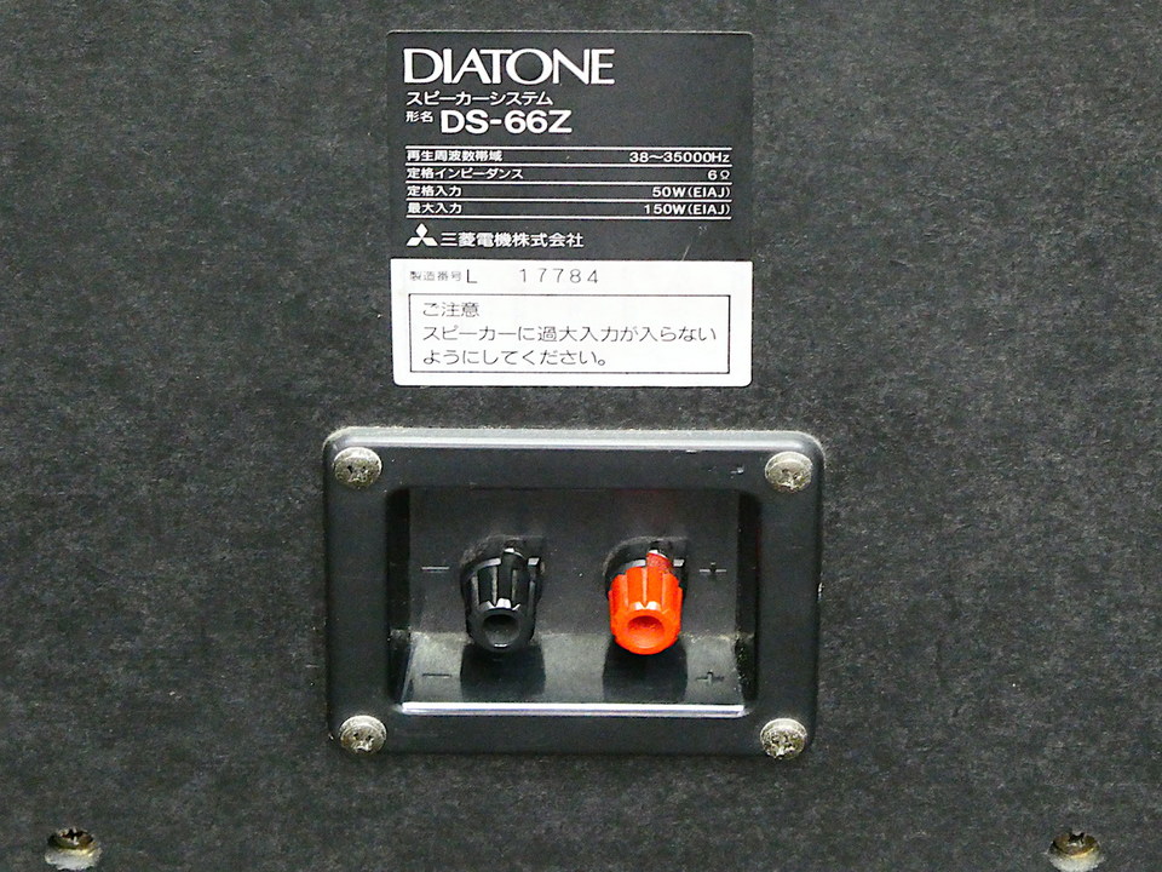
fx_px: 8392
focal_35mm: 250
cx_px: 581
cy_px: 436
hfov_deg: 7.9
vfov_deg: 5.9
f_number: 5.7
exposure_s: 1/8
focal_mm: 44.8
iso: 1600
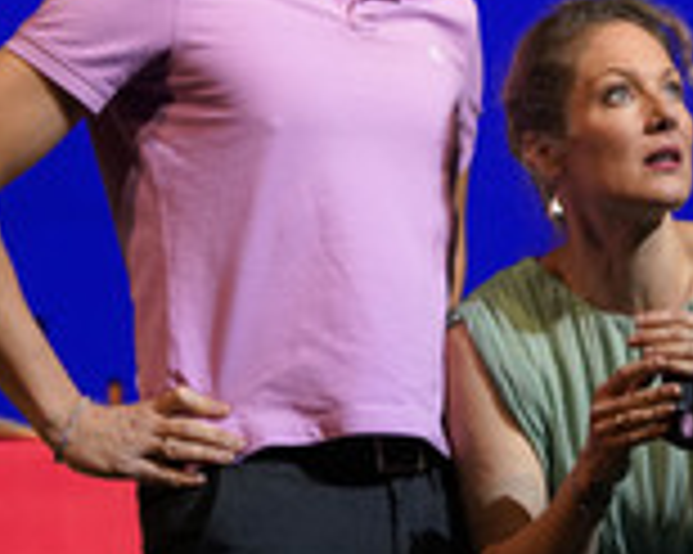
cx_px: 578
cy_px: 212
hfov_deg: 5.8
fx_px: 6826
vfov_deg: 4.6
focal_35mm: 333
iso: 1600
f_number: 5.6
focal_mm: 121
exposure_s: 1/250
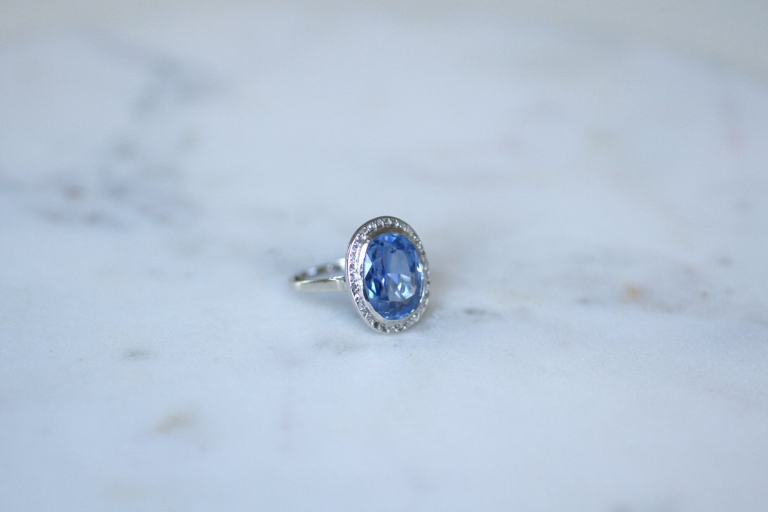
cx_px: 384
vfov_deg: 13.0
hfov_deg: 19.5
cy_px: 256
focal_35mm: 105
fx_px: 2240
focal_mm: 70
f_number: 2.8
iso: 500
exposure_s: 1/125
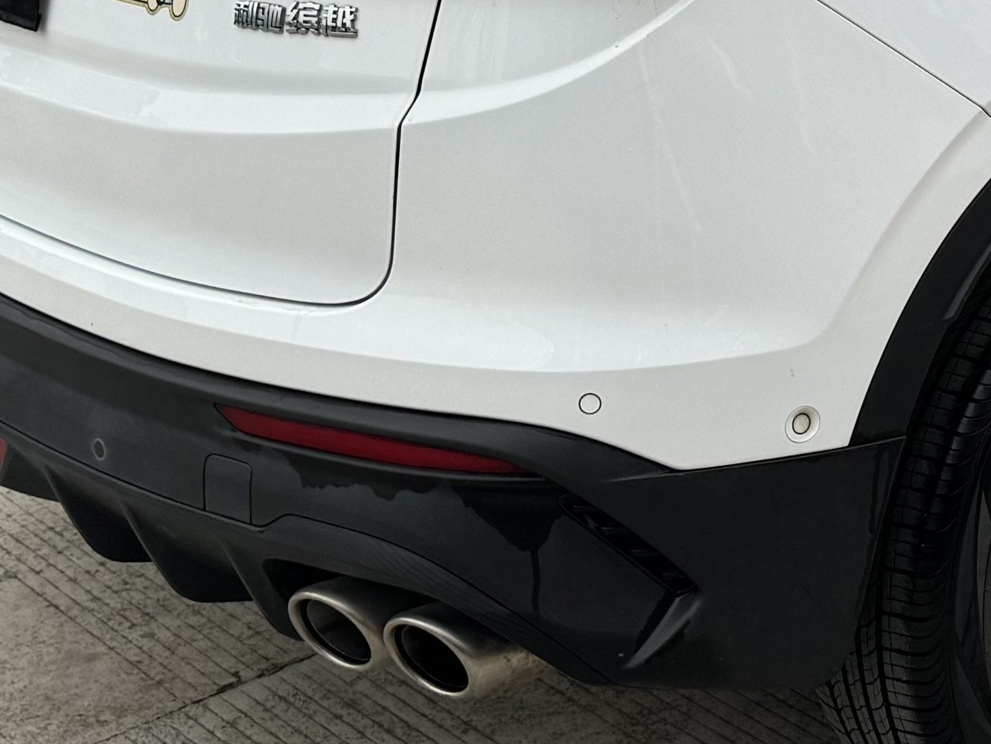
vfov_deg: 16.7
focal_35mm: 86
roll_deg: +0.4
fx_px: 2462
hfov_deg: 21.7
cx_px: 1049
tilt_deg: -12.6
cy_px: -32
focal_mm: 6.76
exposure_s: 1/121
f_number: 1.78
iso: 80
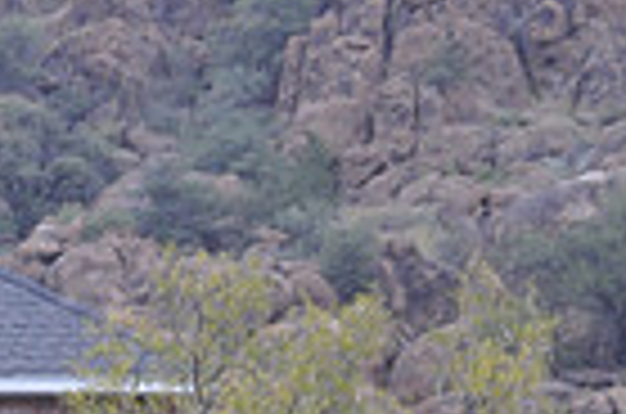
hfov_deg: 4.2
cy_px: 578
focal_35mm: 487
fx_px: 8449
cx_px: -392
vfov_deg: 2.8
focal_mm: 78
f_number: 5.6
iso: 360
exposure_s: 1/125
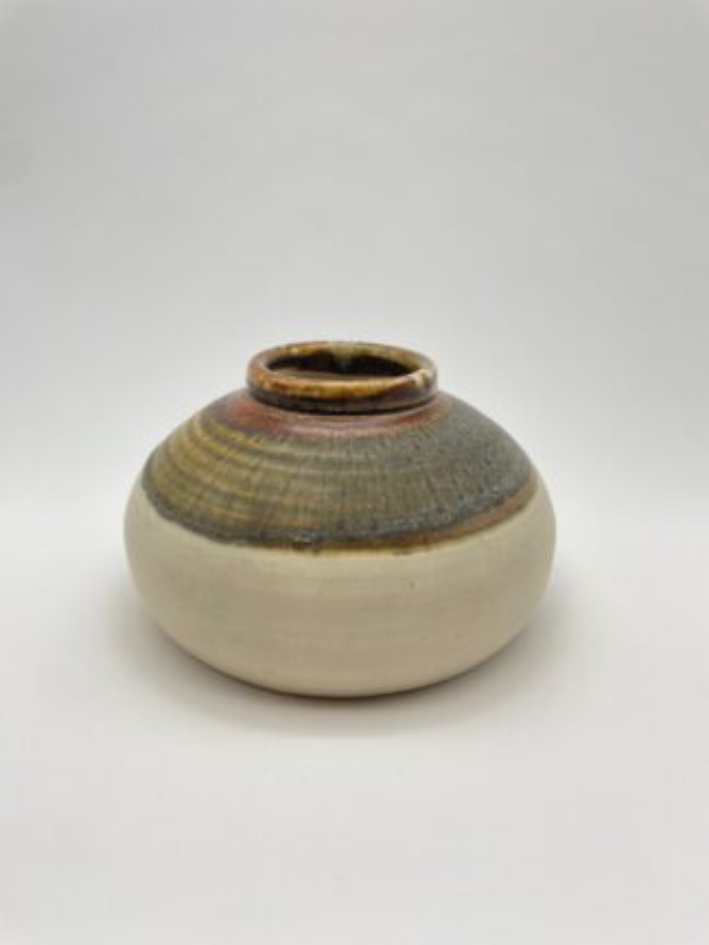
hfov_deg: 53.1
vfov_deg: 67.3
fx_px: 710
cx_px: 354
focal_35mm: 26
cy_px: 472
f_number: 1.6
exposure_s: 1/138
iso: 32
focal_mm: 4.2
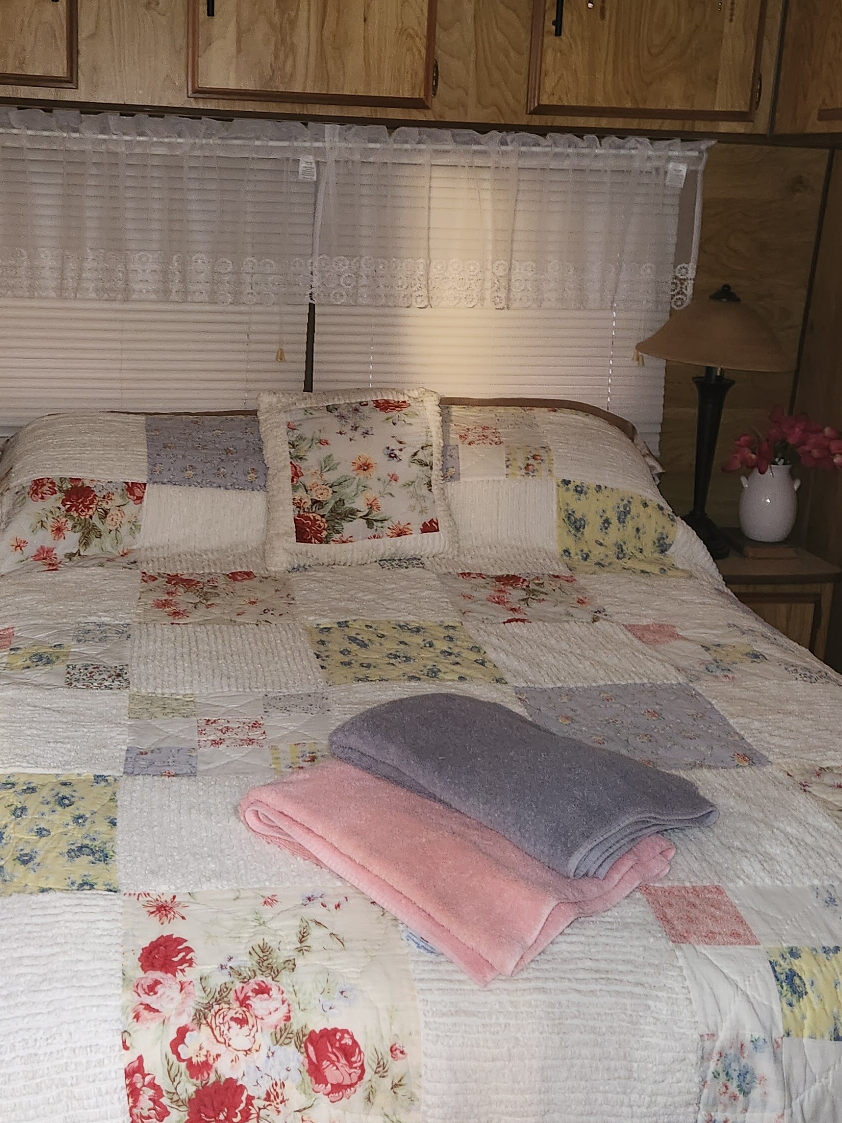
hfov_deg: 35.0
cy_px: 457
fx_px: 1330
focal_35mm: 41
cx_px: 349
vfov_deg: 45.6
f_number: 1.8
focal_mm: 5.4
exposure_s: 1/8
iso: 320
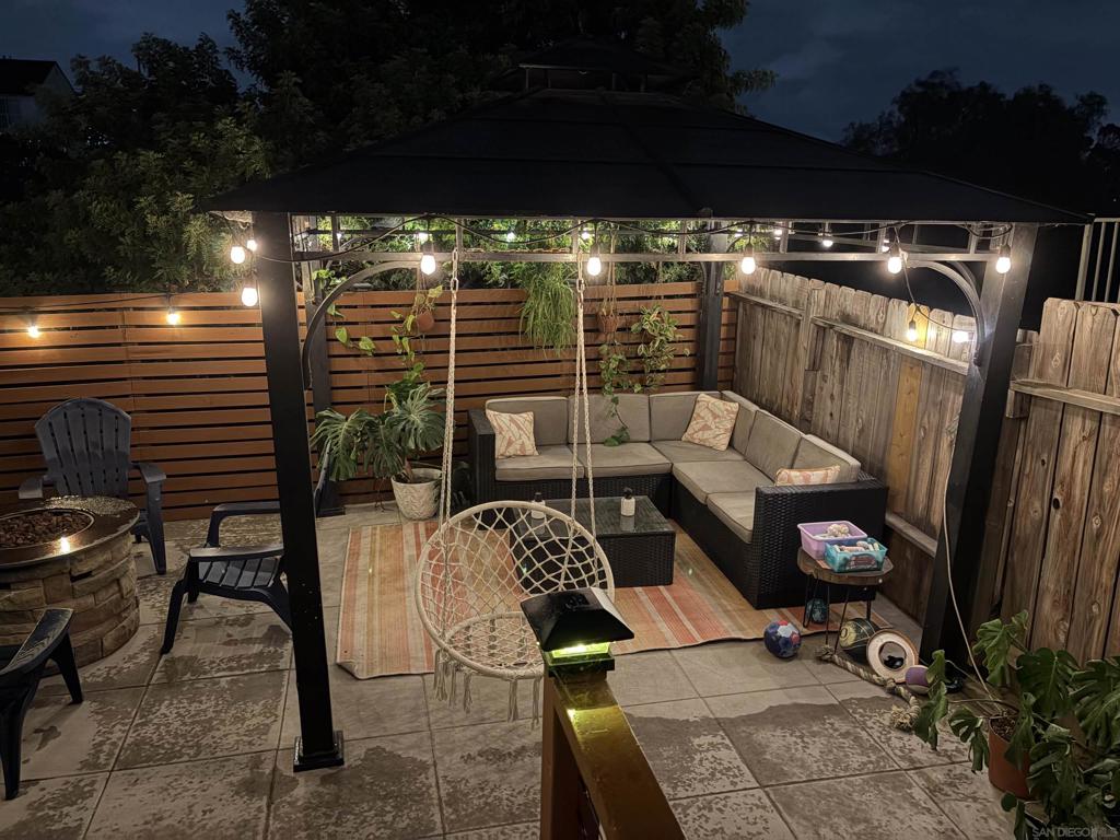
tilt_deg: -15.5
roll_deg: -1.0
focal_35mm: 26
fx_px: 841
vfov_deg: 53.1
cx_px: 560
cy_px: 420
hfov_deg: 67.3
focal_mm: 5.96
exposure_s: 1/11
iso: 640
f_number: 1.6
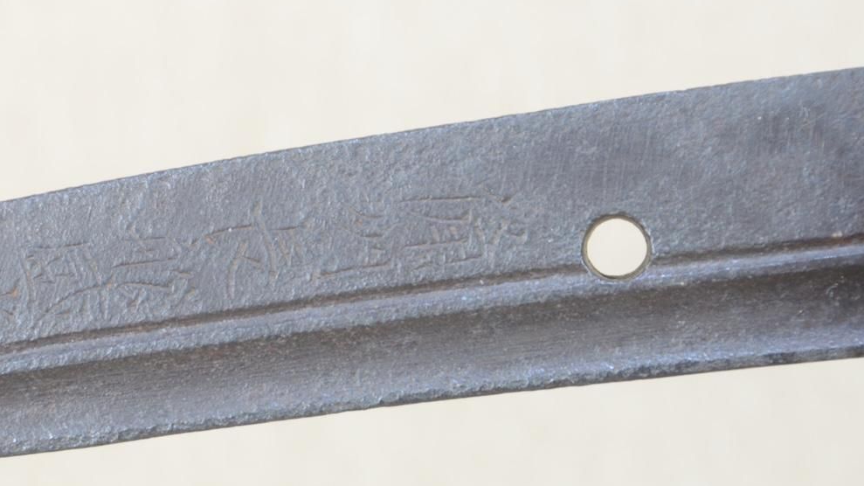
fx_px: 6362
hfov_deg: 7.8
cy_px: 259
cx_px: 289
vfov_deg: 4.4
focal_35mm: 278
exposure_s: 1/1.6
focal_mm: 125
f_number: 11
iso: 400
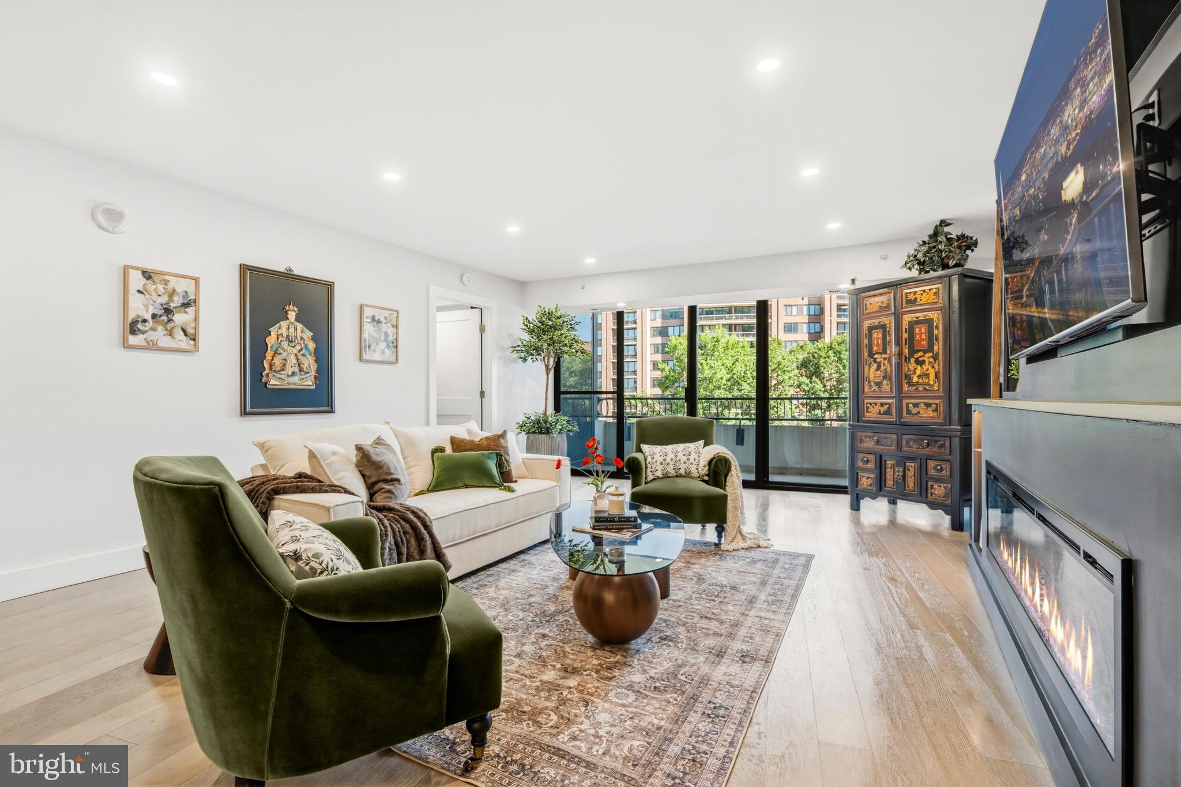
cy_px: 394
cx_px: 590
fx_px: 525
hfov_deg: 96.7
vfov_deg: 73.7
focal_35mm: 16
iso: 160
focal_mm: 16
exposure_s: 1/30
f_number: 8
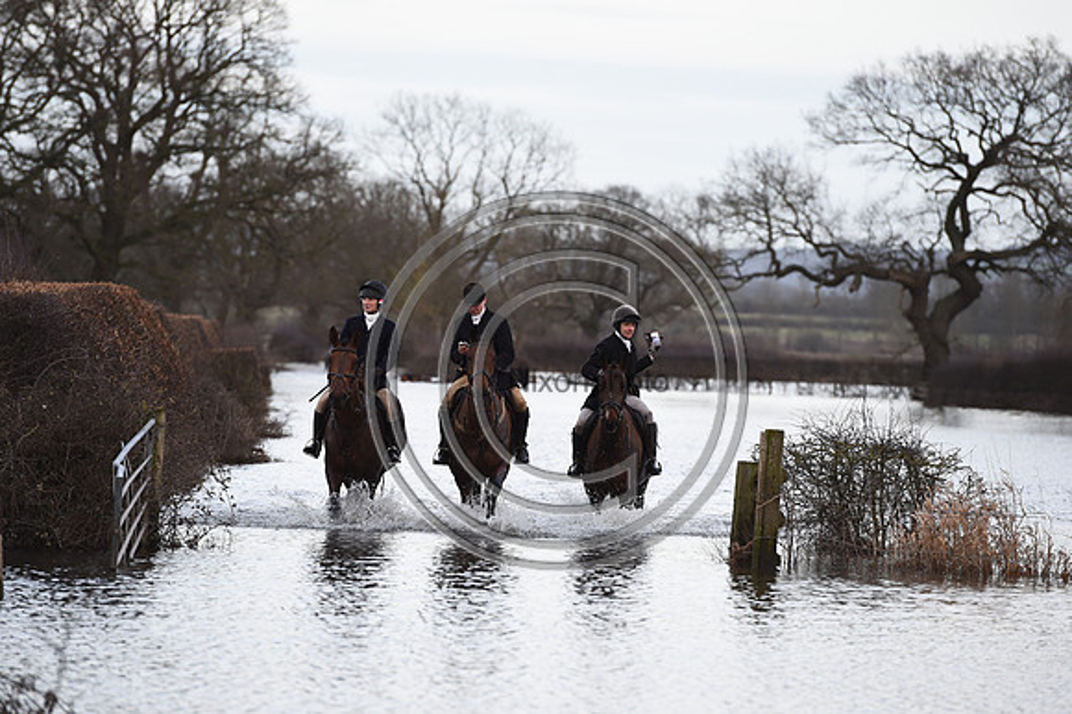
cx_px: 536
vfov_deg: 6.9
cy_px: 357
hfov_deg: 10.3
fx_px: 5952
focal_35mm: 200
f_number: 4.5
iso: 1250
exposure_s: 1/1000
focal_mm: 200
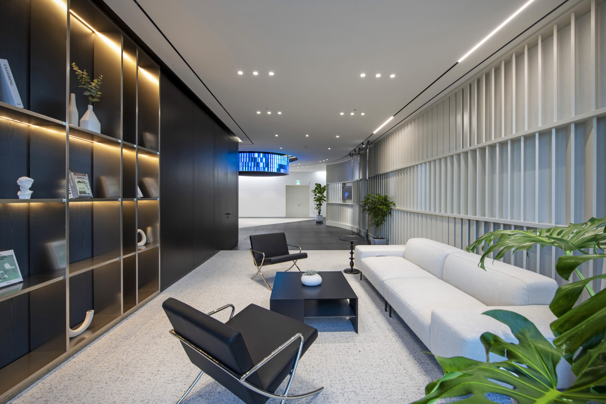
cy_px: 202
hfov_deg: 104.3
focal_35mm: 14
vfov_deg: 81.2
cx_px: 303
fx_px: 236
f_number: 10
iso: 100
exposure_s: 1/4
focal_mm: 14
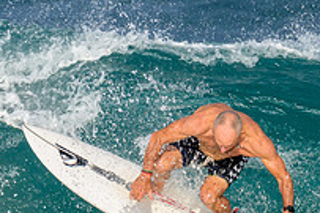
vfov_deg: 0.7
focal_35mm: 2000
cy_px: 219
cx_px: 215
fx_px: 17763
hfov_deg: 1.0
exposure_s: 1/1600
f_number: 11
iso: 720
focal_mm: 600
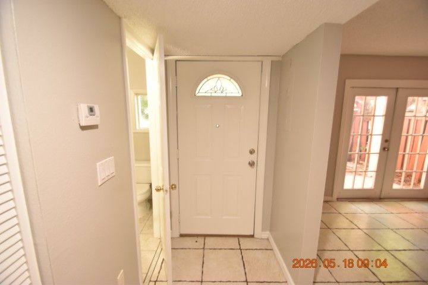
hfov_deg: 100.4
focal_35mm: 15
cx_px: 214
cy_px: 142
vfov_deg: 77.3
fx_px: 178
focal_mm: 10
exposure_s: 1/20
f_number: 3.5
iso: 800
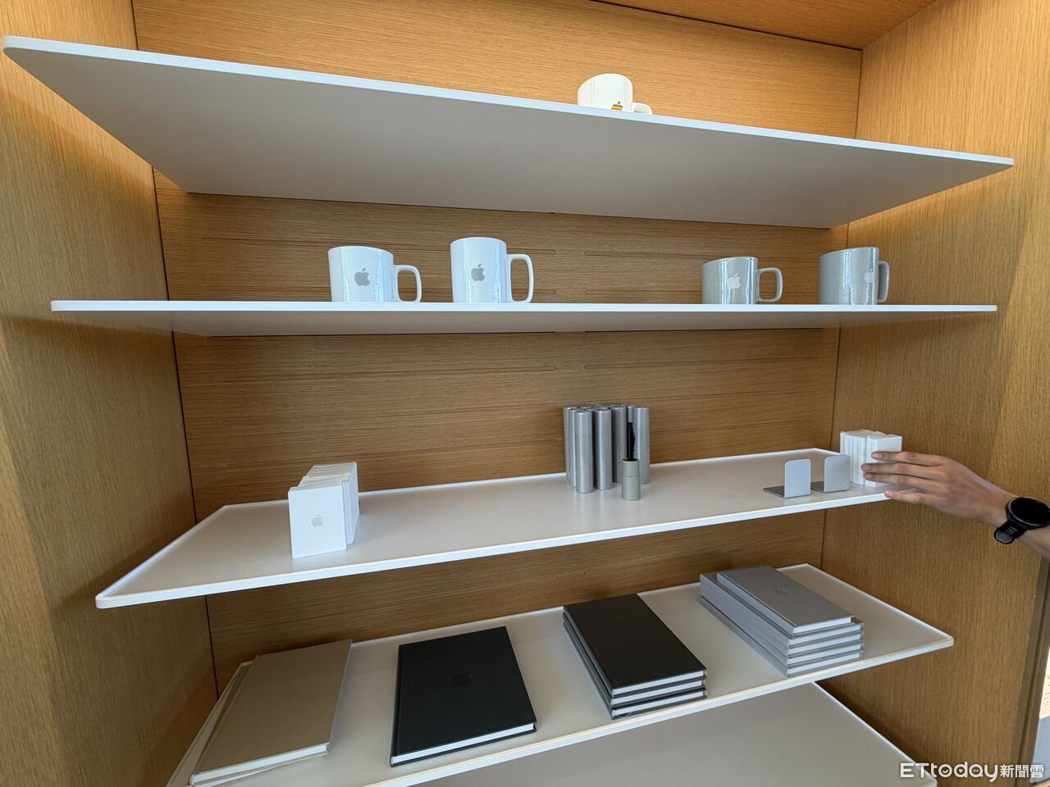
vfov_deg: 85.7
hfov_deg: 102.1
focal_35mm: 14
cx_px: 525
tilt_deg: -9.0
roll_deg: +0.4
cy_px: 394
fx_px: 425
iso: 100
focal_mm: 2.22
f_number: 2.2
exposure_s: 1/100
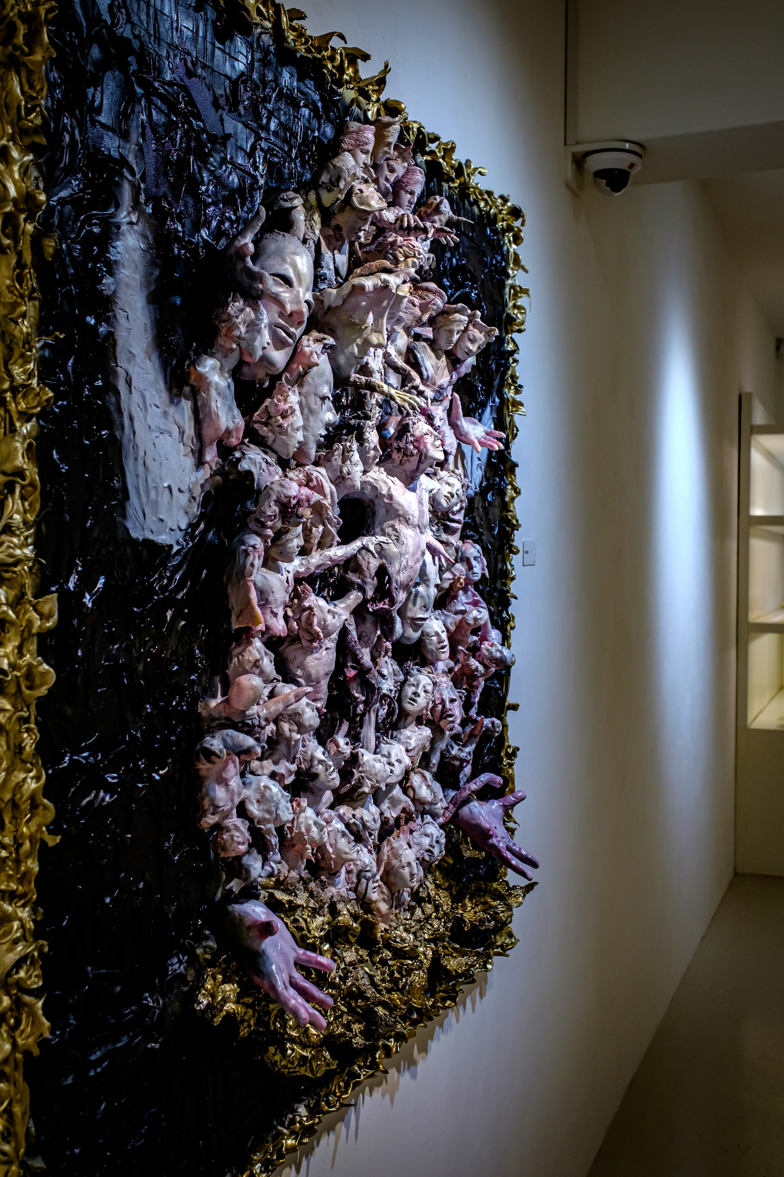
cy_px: 588
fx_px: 1143
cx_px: 392
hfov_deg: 37.9
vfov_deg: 54.4
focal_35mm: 35
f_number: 5.6
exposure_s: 1/180
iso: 400
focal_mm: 23
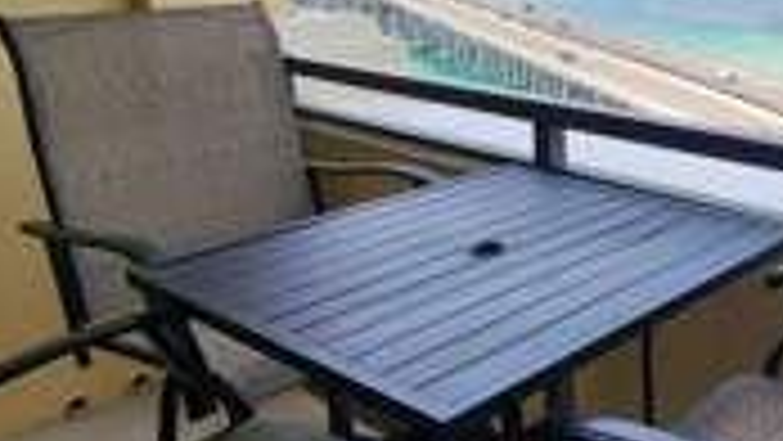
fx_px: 810
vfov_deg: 30.1
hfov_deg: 45.4
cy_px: 124
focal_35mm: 39
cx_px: 742
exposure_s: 1/1372
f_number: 2.2
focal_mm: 2.2
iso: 50
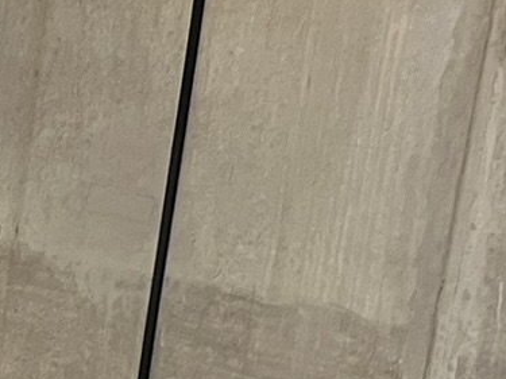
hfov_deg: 13.5
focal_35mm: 142
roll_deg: -6.7
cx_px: -96
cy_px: 460
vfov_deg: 10.3
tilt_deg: -15.1
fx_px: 2075
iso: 160
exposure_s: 1/50
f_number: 1.6
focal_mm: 5.1
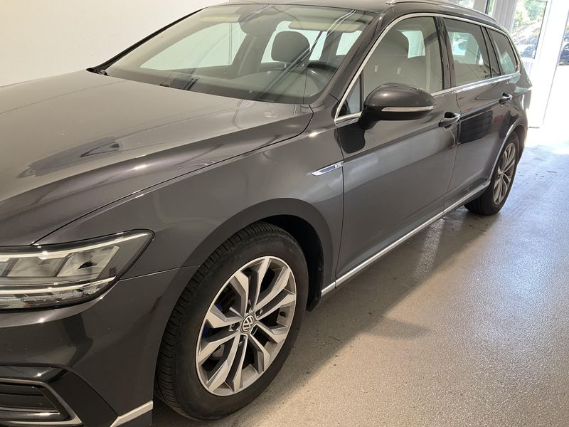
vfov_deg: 48.2
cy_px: 214
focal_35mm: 29
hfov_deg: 61.7
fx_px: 477
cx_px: 284
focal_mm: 3
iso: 80
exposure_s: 1/50
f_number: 1.8
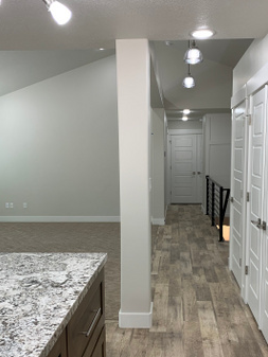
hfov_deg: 38.6
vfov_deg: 50.0
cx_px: 154
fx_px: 382
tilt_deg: -7.0
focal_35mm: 37
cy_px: 203
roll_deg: +0.0
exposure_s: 1/120
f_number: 1.8
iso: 50
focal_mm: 4.25
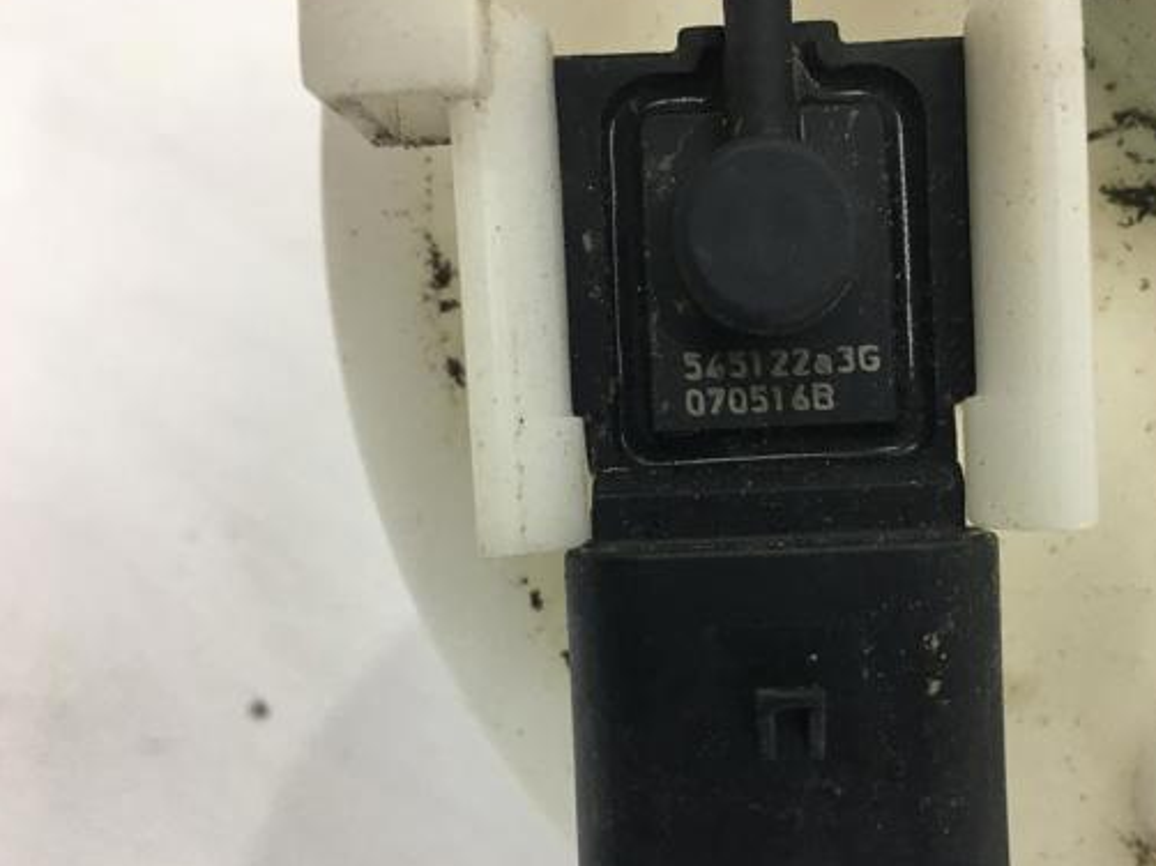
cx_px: 712
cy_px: 521
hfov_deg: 49.7
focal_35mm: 37
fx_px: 1235
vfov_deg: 38.5
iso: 32
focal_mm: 4.15
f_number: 2.2
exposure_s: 1/33
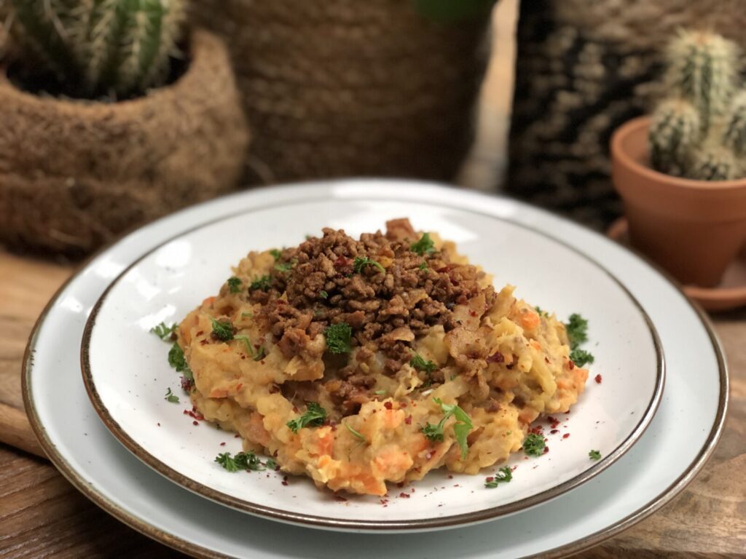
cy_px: 280
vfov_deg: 25.7
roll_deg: -1.8
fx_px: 1228
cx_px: 373
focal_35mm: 57
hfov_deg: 33.8
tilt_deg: -32.4
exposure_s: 1/30
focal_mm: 6.6
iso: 160
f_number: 2.8
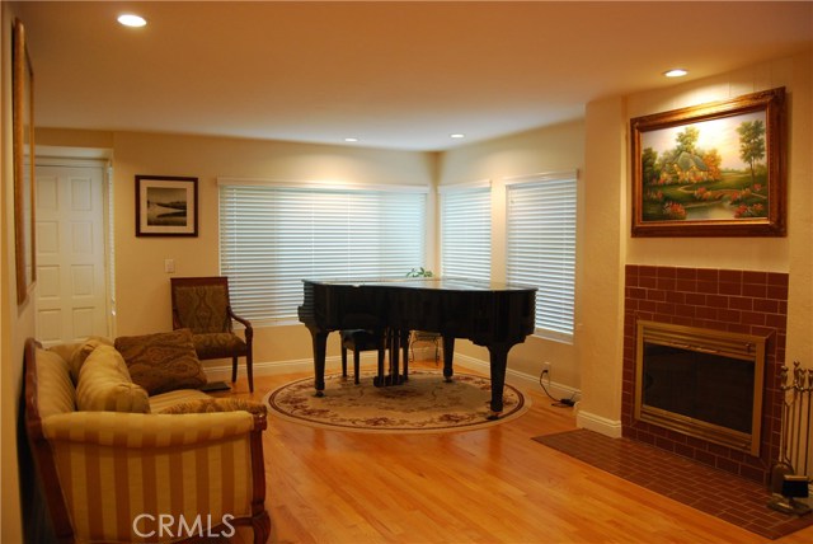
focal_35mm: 27
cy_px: 272
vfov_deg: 48.0
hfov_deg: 67.3
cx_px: 406
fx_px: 610
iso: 720
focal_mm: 18
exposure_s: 1/30
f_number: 3.5
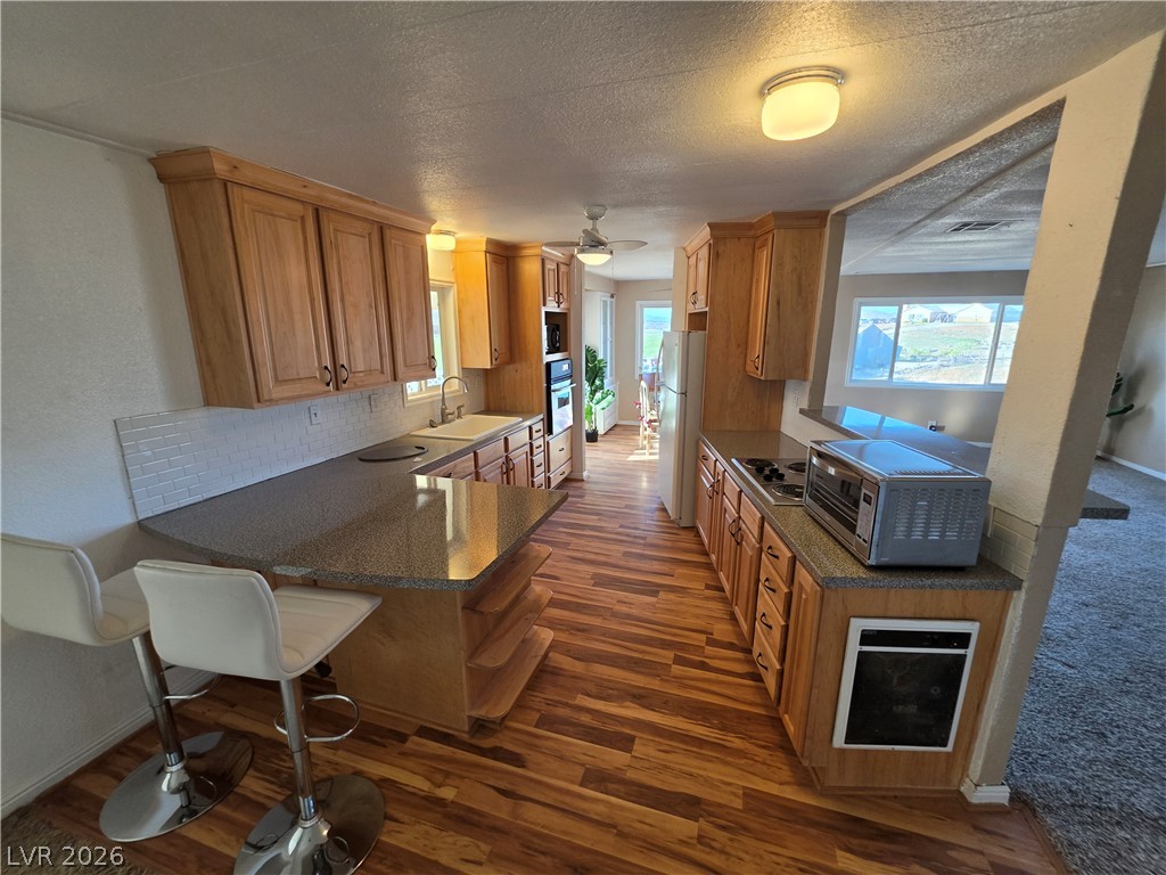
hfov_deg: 106.2
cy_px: 438
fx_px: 438
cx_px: 583
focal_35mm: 13
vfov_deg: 89.9
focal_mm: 2.2
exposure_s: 1/120
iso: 80
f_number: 1.9
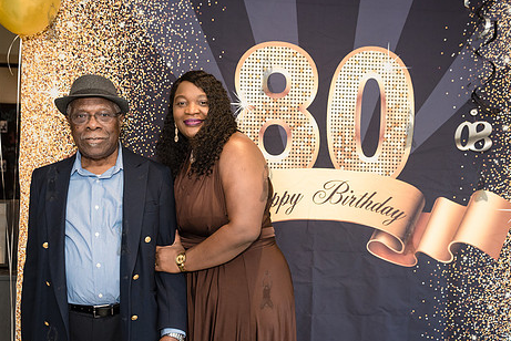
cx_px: 266
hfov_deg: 53.1
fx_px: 511
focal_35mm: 36
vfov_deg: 36.9
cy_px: 182
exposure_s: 1/320
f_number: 3.5
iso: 1250
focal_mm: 28
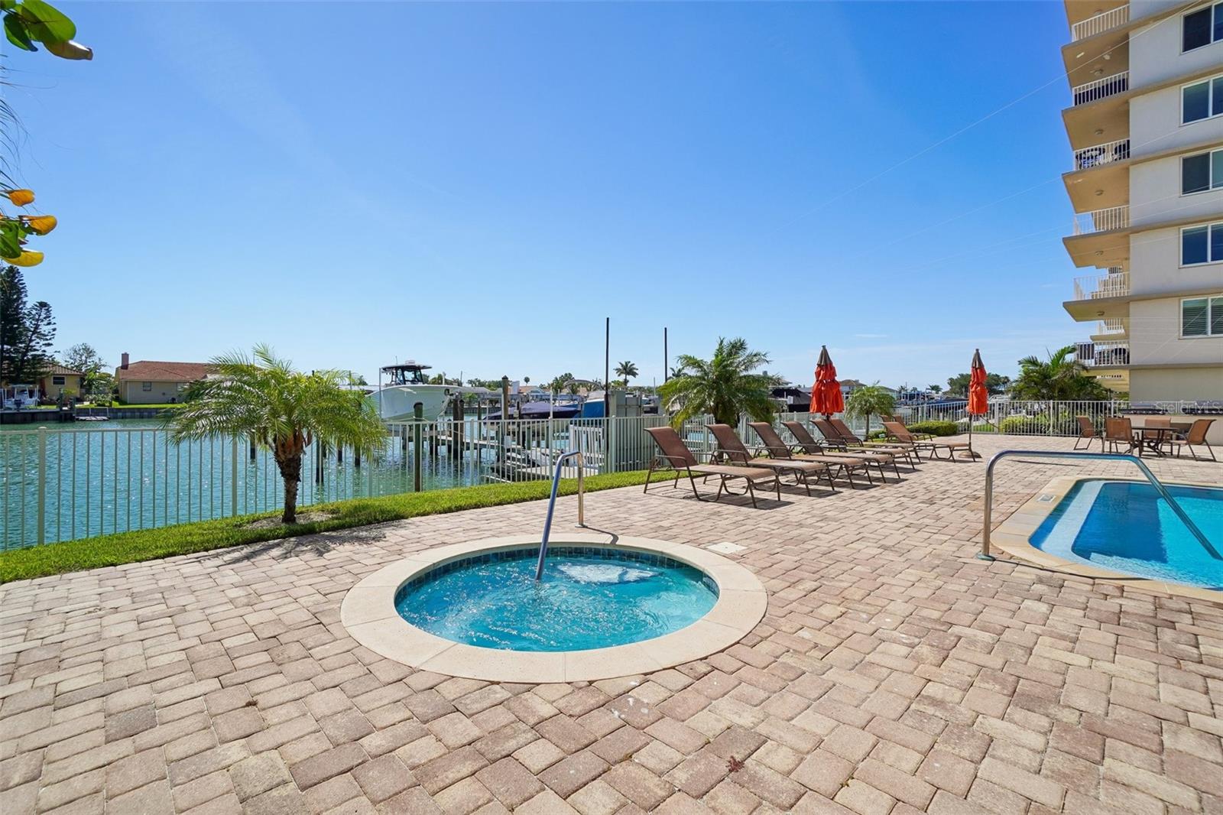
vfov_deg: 77.3
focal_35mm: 15
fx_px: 509
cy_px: 408
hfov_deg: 100.4
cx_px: 612
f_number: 8
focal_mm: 10
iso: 100
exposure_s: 1/500
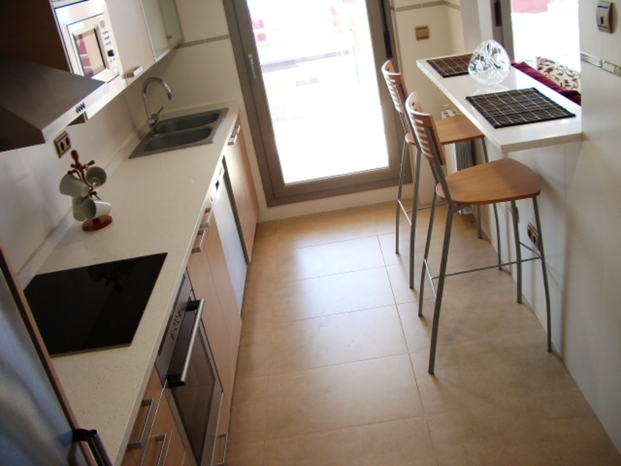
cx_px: 310
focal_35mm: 35
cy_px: 233
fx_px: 628
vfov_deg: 40.7
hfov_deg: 52.6
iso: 100
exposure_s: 1/80
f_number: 2.6
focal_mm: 5.8
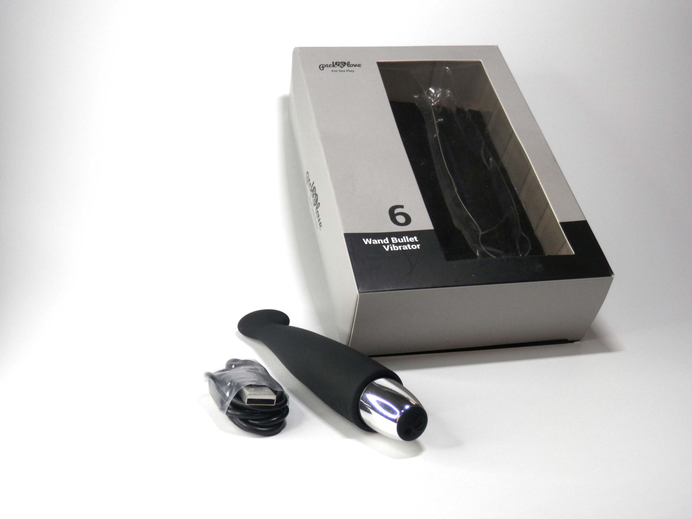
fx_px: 800
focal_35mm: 40
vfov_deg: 36.0
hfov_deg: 46.8
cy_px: 260
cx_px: 346
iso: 100
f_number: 3.7
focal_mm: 7.3
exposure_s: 1/80
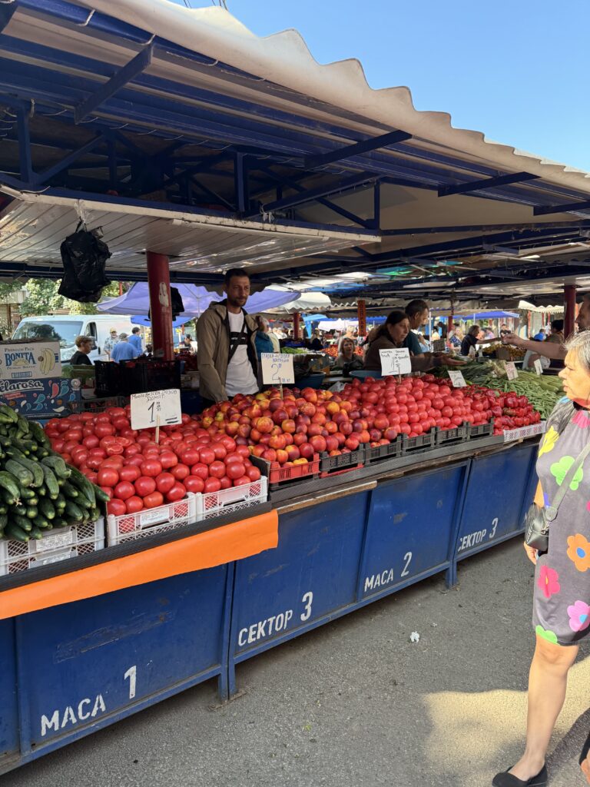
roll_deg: -0.2
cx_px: 295
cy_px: 394
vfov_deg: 71.6
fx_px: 545
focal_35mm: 24
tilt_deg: -4.3
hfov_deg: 56.8
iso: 100
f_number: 1.78
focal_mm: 6.76
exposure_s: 1/426
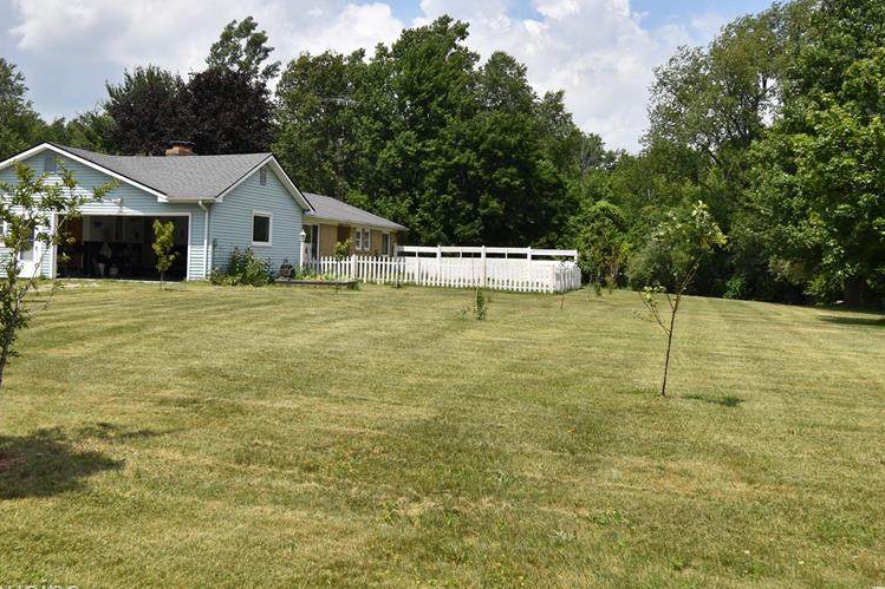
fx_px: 1008
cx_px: 386
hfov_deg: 47.3
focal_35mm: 41
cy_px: 212
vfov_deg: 32.4
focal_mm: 20
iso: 100
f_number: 9
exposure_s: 1/320
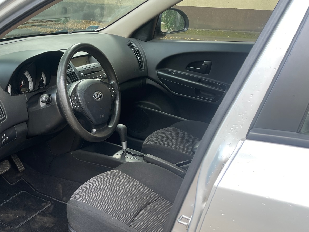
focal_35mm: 44
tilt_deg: -28.0
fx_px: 393
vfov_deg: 32.0
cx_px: 51
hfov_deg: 40.7
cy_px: 184
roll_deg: +1.4
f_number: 1.6
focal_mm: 4.2
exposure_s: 1/137
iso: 32
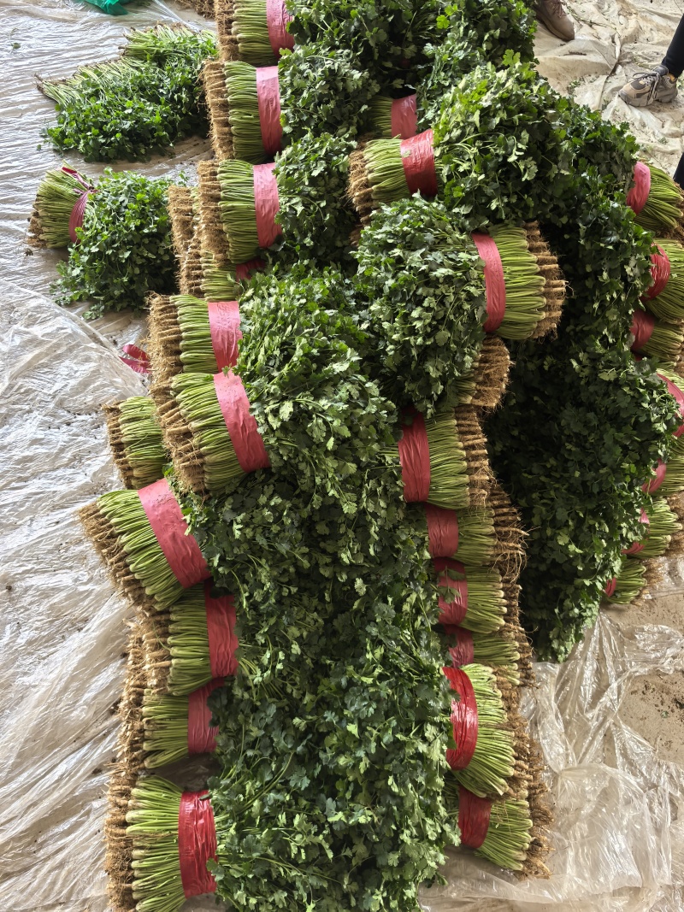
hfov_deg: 51.3
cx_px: 342
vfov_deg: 65.3
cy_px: 456
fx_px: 711
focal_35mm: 27
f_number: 1.4
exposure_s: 1/784
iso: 400
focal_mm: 6.98
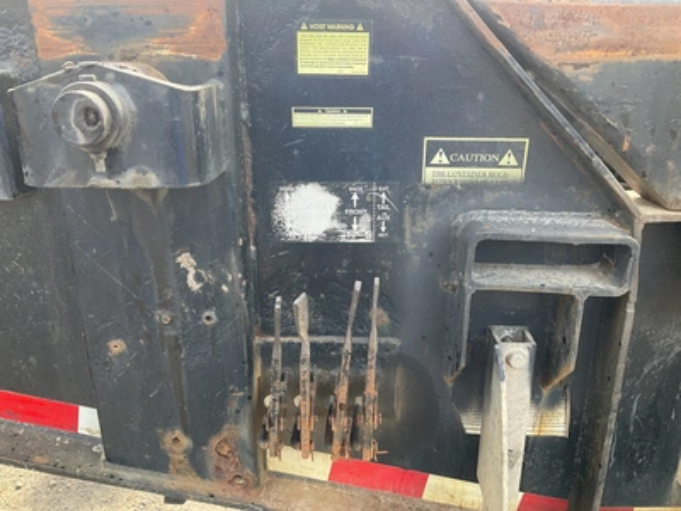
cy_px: 256
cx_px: 340
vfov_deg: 48.2
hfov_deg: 61.7
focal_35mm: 29
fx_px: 571
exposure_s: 1/122
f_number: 1.8
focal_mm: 3
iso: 20
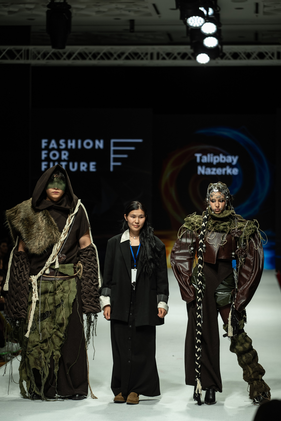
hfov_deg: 13.2
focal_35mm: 104
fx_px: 1216
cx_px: 140
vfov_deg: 19.7
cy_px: 210
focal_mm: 103.9
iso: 200
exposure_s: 1/250
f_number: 3.2
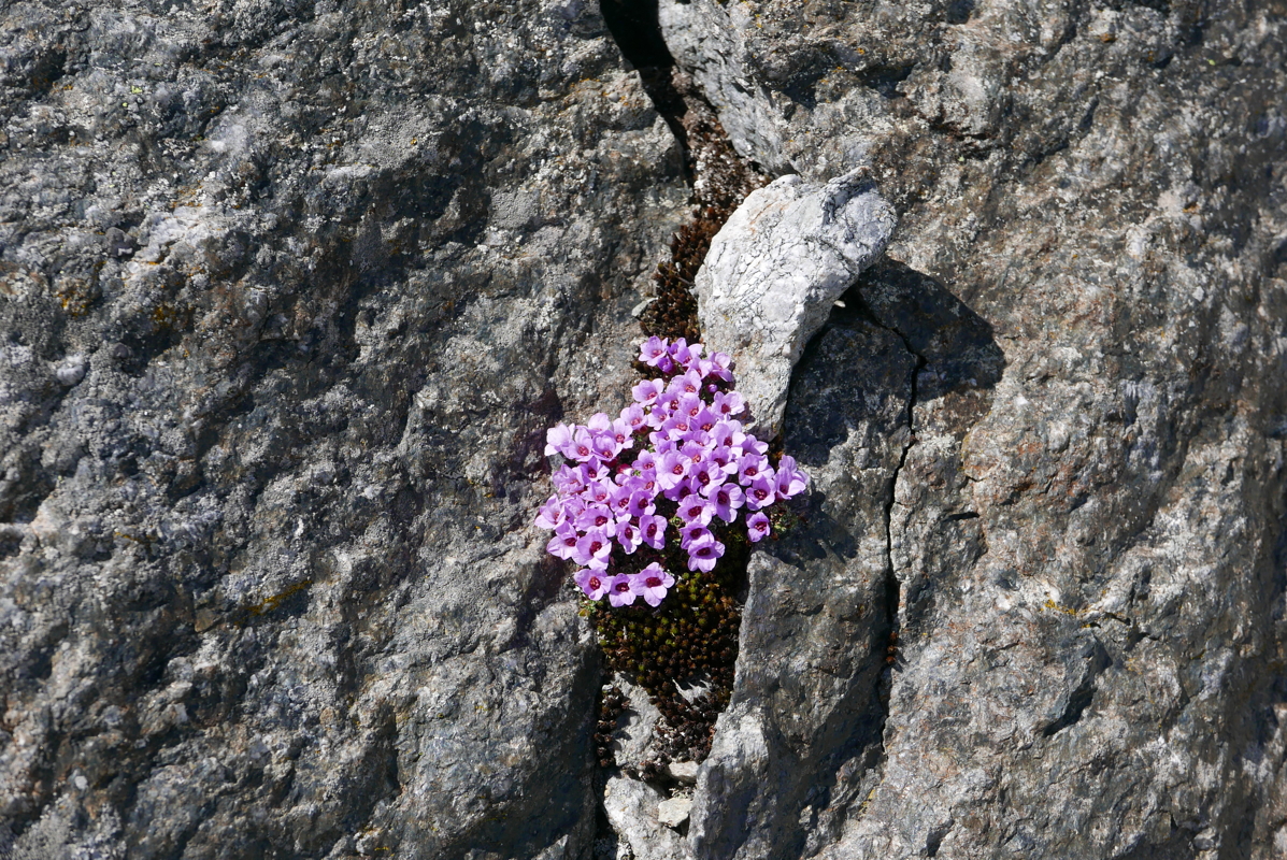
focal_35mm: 62
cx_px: 644
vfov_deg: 21.9
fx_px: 2218
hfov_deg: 32.4
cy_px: 430
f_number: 5.6
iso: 200
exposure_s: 1/640
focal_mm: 28.2
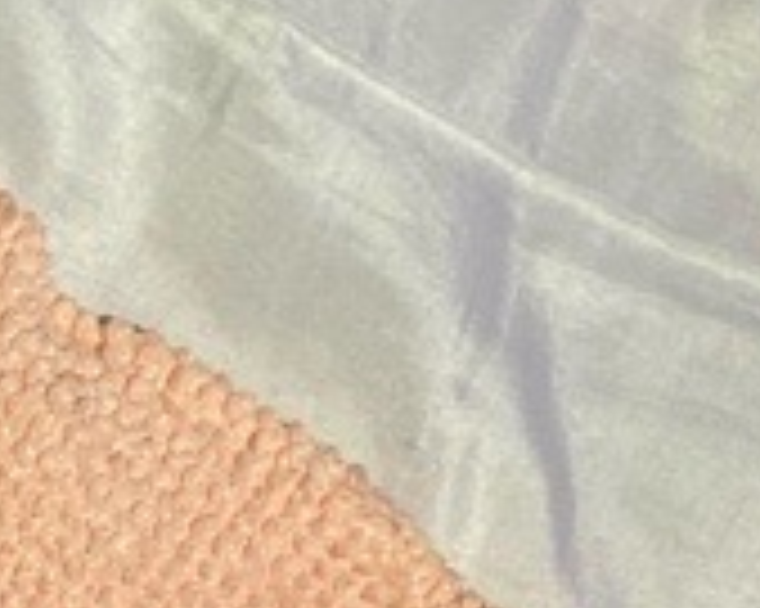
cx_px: -729
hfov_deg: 11.6
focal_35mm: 150
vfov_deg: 10.2
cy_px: 617
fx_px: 3372
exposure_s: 1/100
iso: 125
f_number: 1.8
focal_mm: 4.25
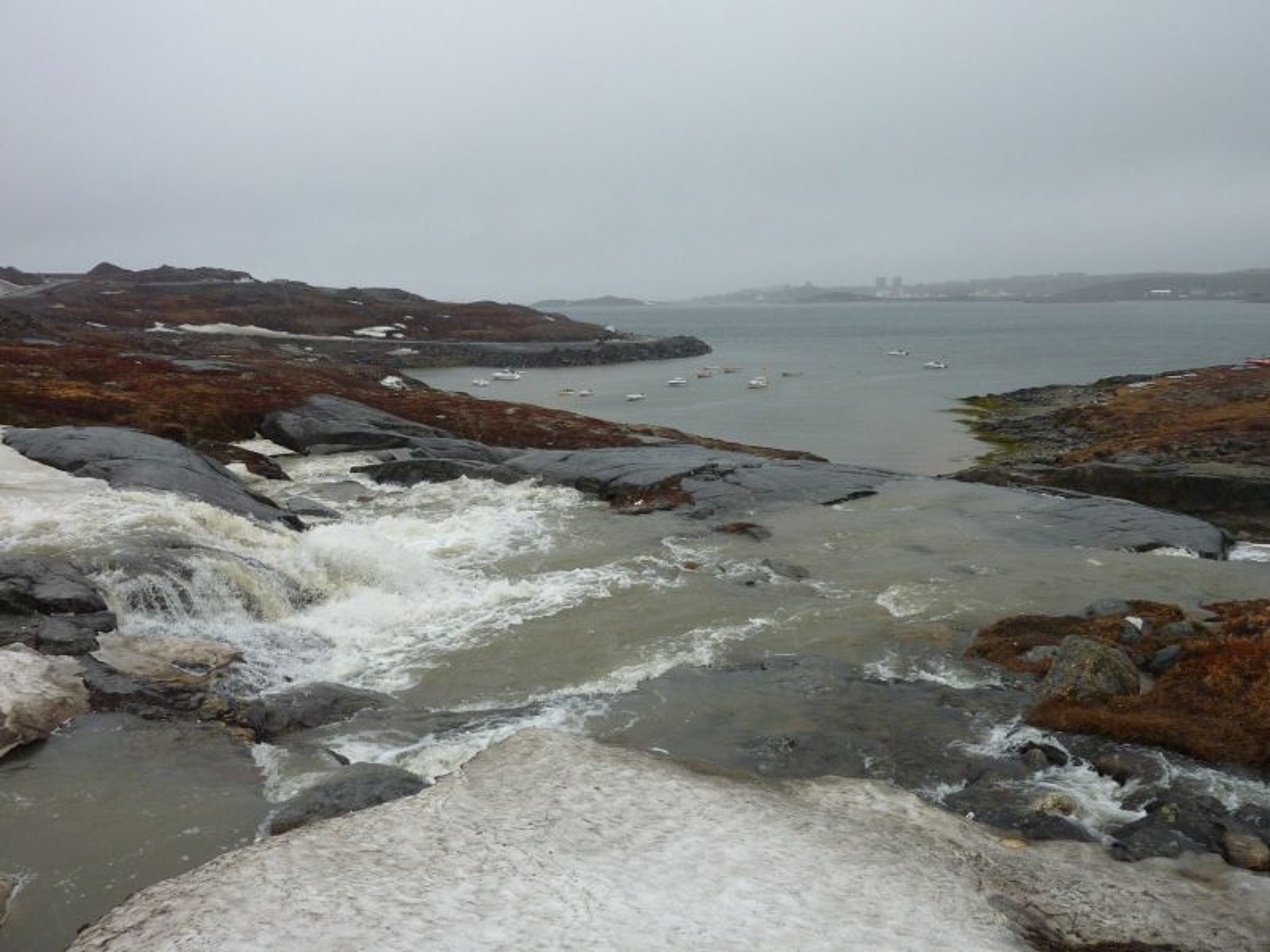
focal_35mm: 25
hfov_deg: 69.4
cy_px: 476
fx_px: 917
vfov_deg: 54.9
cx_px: 635
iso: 100
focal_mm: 4.1
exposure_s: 1/250
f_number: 4
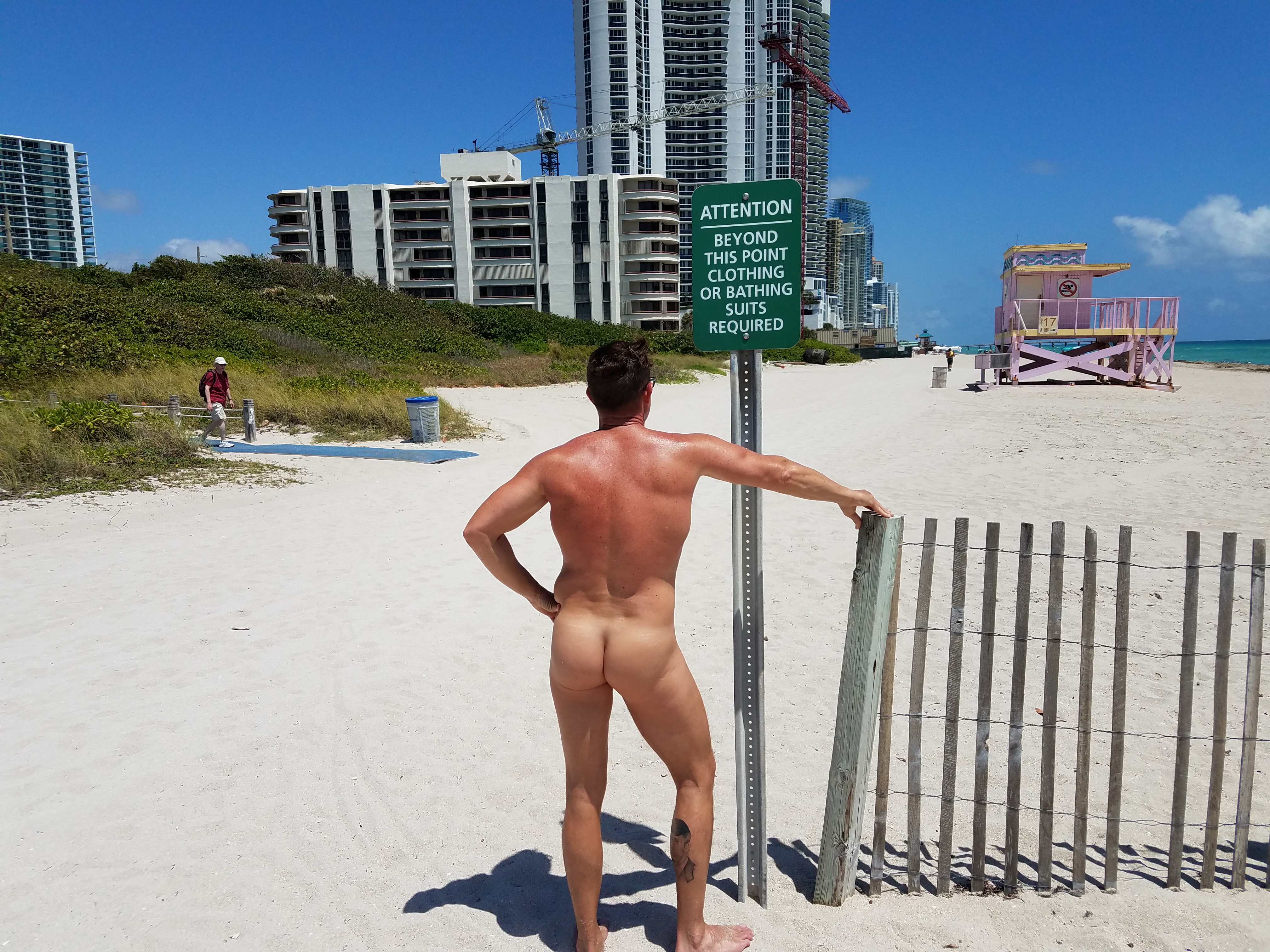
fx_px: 954
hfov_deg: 67.3
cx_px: 635
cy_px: 476
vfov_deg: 53.1
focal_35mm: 26
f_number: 1.7
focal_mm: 4.2
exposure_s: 1/4640
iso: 40
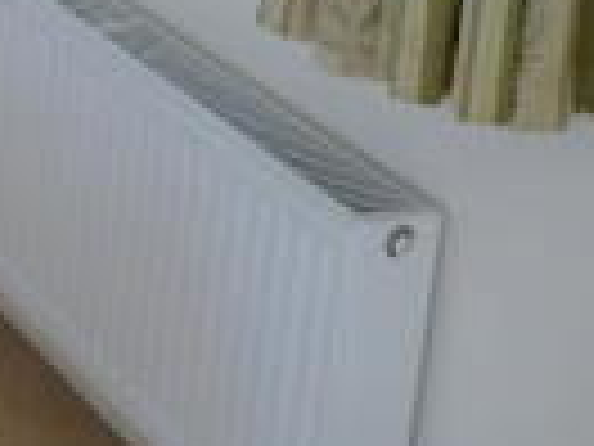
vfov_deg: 12.6
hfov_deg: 15.1
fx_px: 1819
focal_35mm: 106
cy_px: -381
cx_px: -592
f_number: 3.3
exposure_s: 1/60
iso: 320
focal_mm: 4.3
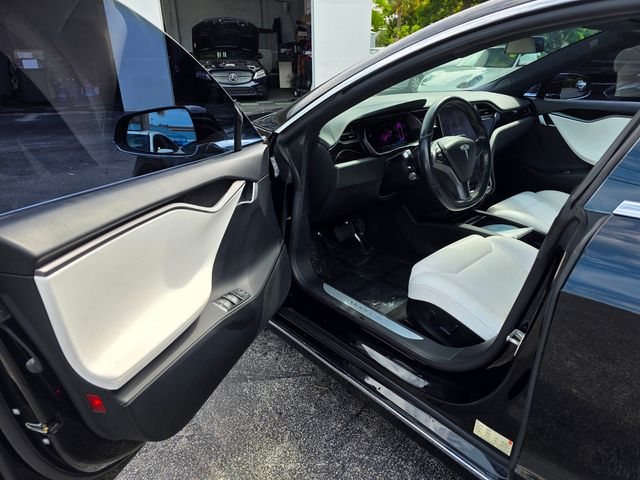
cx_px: 320
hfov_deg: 73.9
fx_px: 425
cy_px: 240
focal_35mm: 23
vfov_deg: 58.9
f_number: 1.7
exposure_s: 1/1839
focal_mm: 6.3
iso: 80
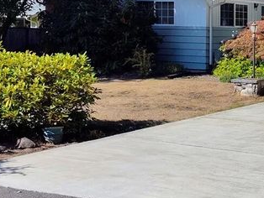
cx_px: 324
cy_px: 67
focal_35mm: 75
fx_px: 572
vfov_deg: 19.6
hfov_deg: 23.5
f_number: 1.8
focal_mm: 5.56
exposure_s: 1/1854
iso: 100
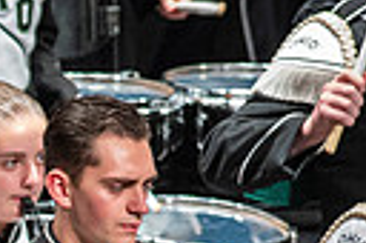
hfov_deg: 1.5
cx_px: -309
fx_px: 13758
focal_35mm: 1355
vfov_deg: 1.0
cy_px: 449
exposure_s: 1/400
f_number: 5.6
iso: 5000
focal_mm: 300
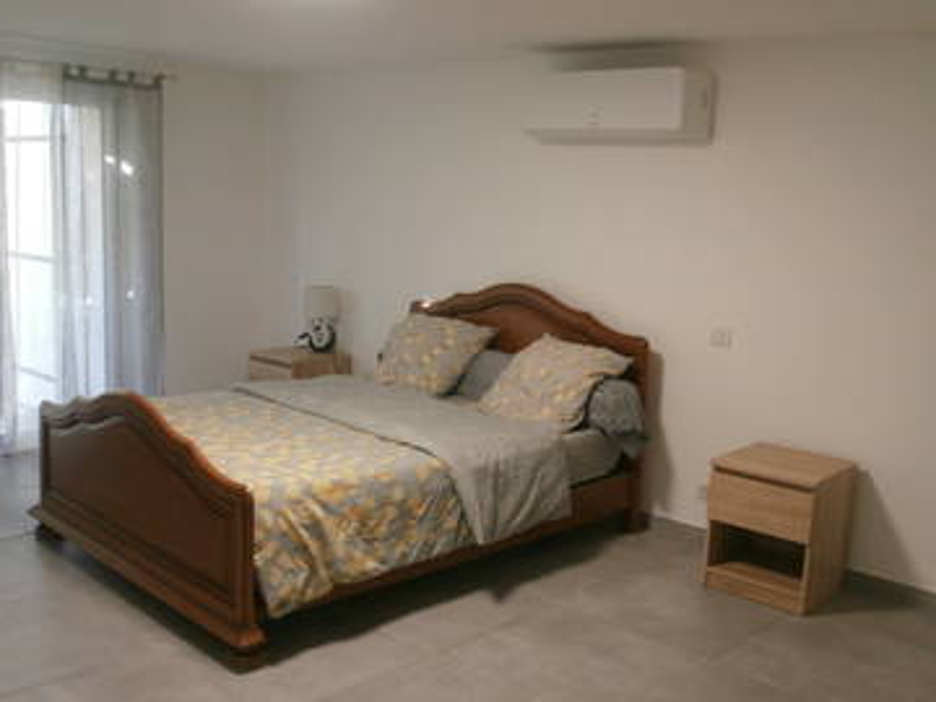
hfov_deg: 49.0
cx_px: 468
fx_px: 1028
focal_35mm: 38
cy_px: 351
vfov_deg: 37.7
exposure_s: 1/30
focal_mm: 6.67
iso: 400
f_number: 3.9
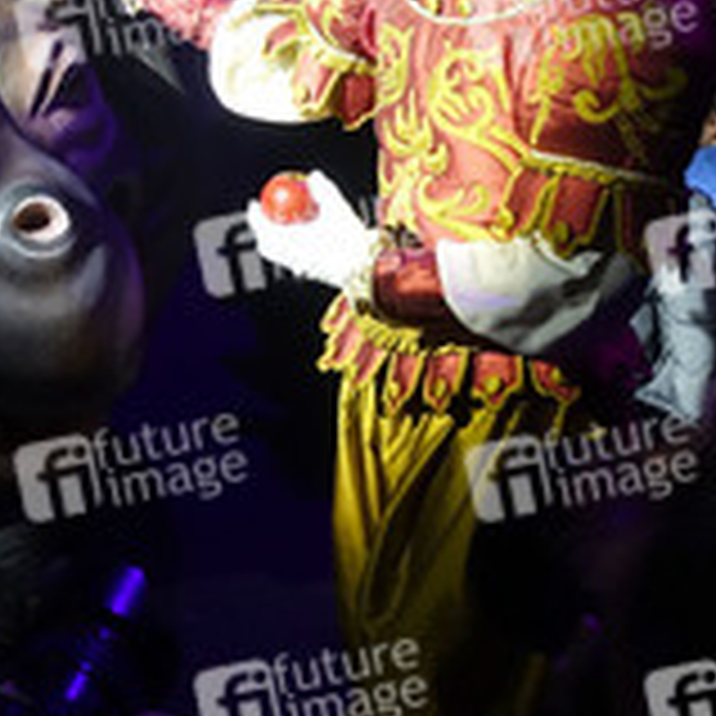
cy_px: 131
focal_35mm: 70
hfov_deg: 24.4
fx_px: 1638
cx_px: 191
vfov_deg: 24.2
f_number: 4
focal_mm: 10.7
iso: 640
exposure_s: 1/200
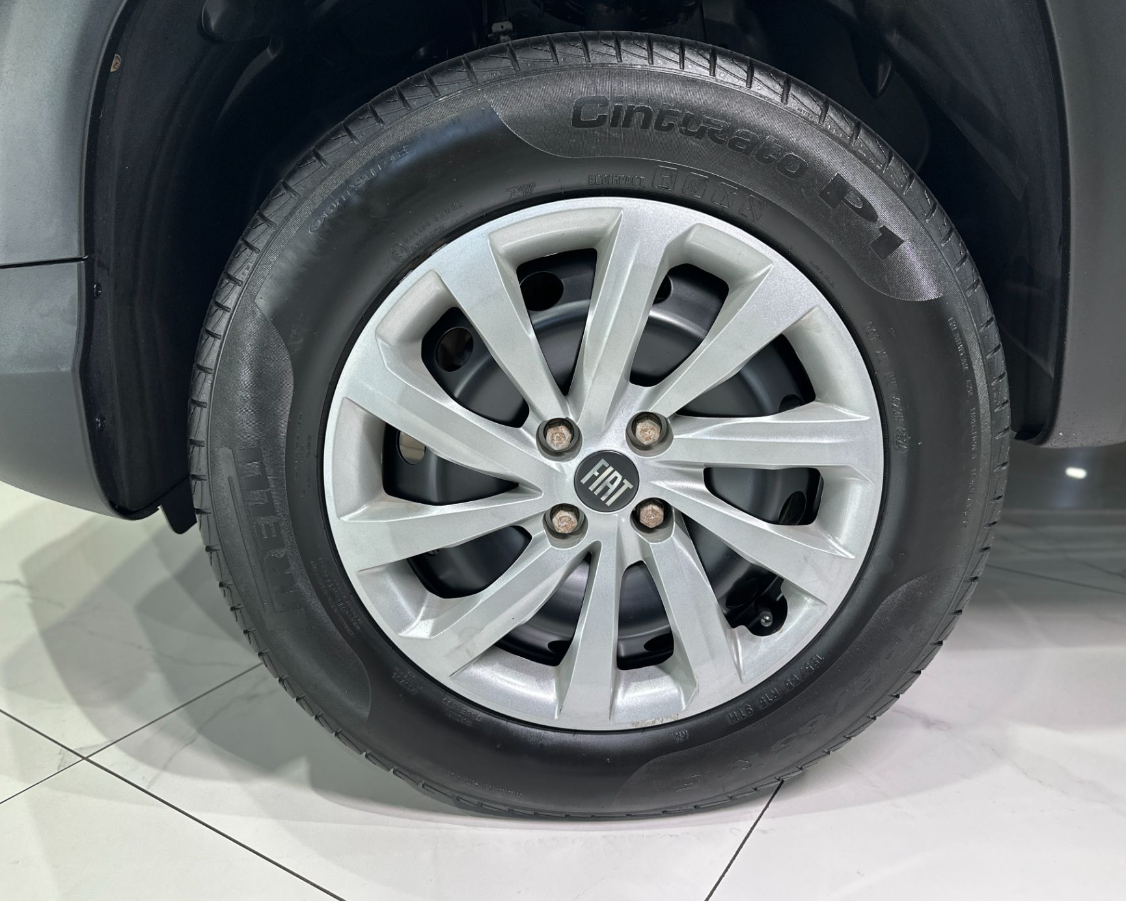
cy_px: 450
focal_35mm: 26
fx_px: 866
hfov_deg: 65.9
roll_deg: -0.1
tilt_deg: -17.4
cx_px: 610
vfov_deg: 54.9
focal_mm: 6.86
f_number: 1.78
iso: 160
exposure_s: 1/120
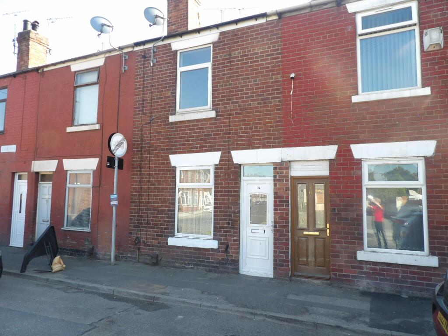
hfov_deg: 71.6
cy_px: 168
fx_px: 311
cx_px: 224
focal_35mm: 24
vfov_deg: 56.8
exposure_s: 1/185
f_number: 3.2
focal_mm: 4.3
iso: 100
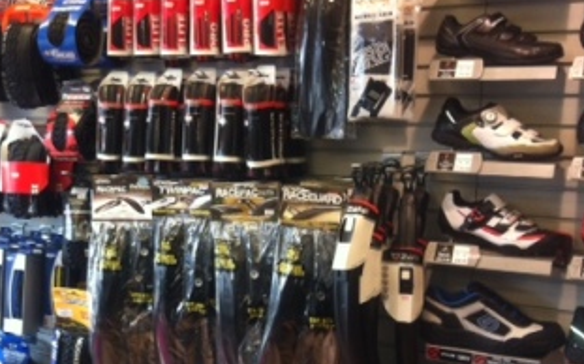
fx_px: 970
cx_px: 130
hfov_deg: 32.7
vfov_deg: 21.3
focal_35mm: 61
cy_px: 205
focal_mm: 3.85
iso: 80
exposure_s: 1/15
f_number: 2.8
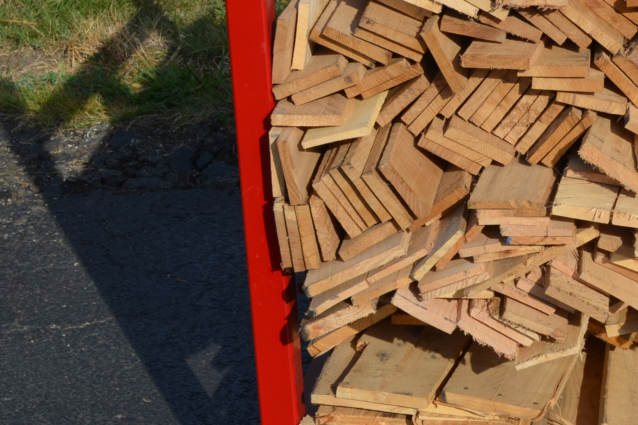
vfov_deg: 11.4
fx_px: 2127
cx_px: 774
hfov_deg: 16.3
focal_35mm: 120
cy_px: 95
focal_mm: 32
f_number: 9
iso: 100
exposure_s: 1/320
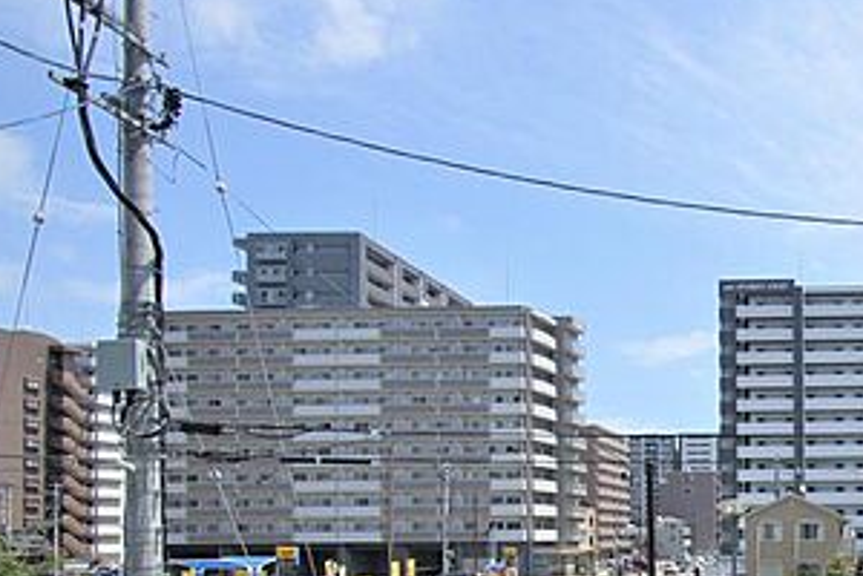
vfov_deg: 38.7
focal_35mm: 32
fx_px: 767
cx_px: 875
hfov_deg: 47.9
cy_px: 501
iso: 100
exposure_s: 1/500
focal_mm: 10
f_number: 7.1
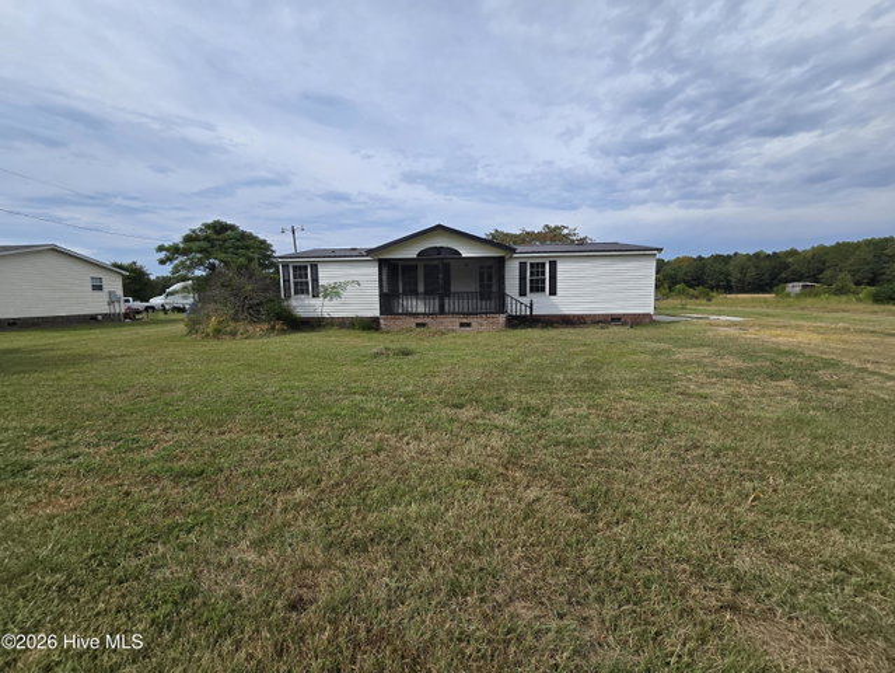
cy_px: 336
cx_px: 448
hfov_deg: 106.1
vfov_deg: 90.0
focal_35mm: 13
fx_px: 336
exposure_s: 1/2993
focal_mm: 2.2
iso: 50
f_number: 2.2
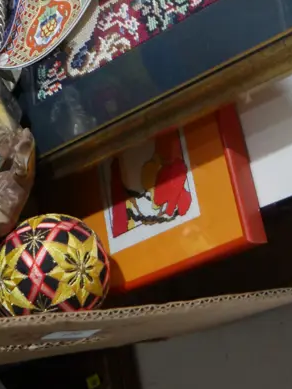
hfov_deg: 18.6
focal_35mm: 79
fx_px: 888
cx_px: 86
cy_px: -48
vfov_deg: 23.1
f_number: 3.6
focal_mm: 15
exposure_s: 1/60
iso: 2000
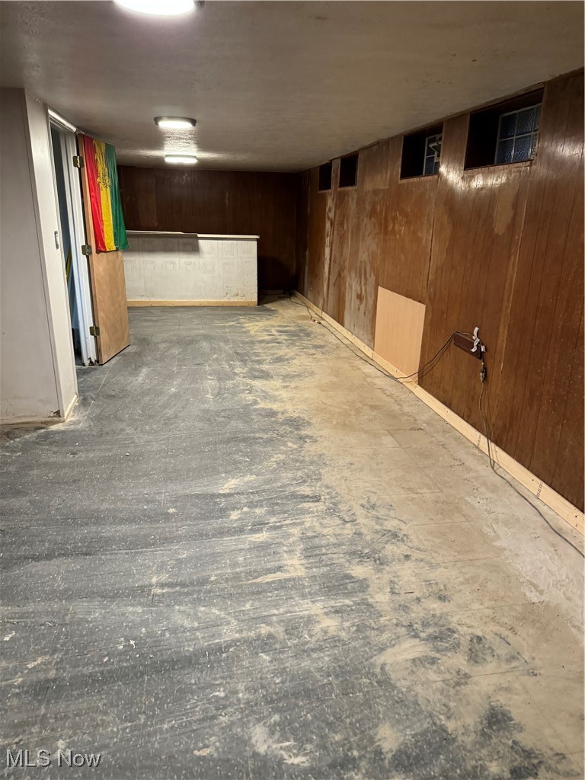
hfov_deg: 56.8
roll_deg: -0.4
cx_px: 292
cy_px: 390
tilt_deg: -19.0
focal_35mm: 24
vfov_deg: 71.6
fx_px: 541
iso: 400
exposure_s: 1/60
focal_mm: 6.76
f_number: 1.78
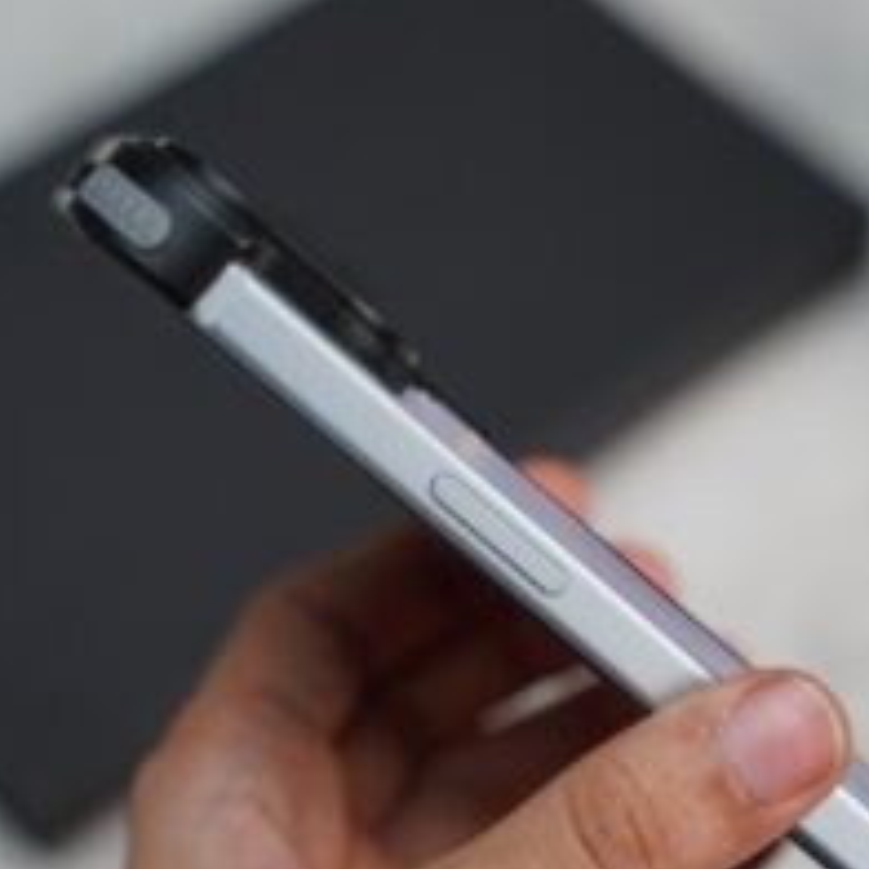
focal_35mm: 104
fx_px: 2954
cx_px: 581
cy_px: 574
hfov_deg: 16.7
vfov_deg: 16.7
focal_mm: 60
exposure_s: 1/60
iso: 640
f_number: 4
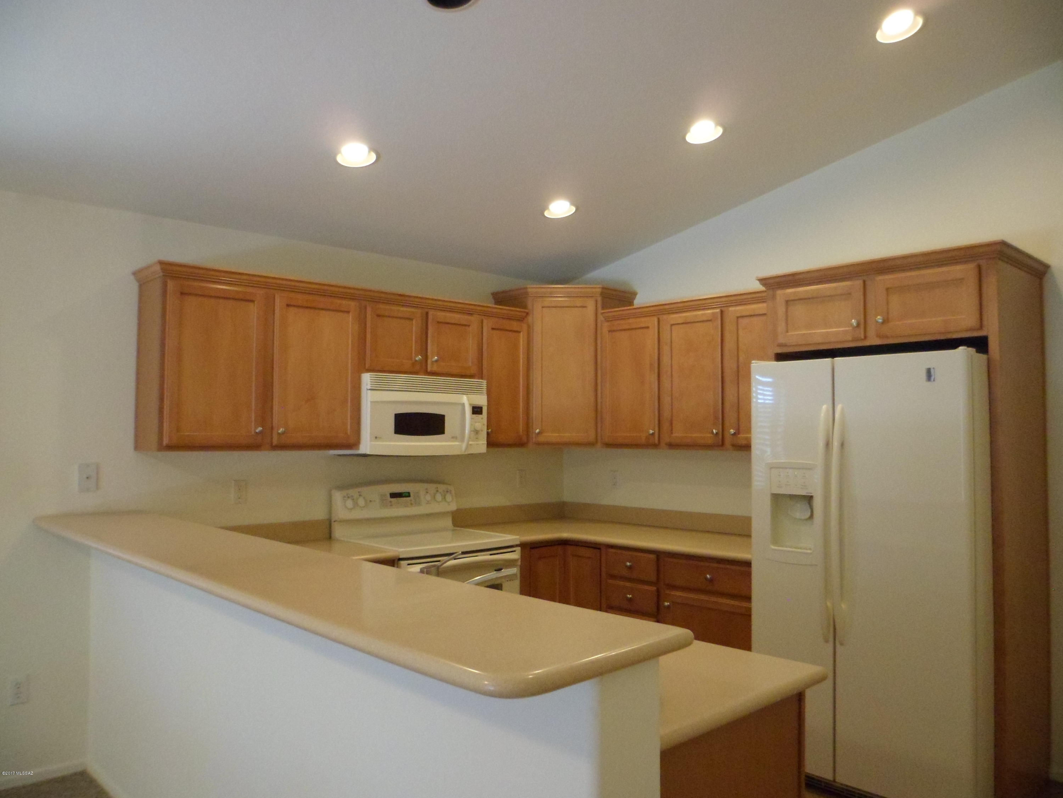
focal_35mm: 26
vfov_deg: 53.1
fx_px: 798
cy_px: 399
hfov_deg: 67.3
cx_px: 532
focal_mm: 4.9
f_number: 3.3
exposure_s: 1/45
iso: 400
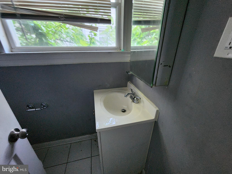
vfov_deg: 89.9
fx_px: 87
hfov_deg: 106.2
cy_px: 87
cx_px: 116
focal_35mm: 13
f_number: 2.2
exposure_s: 1/24
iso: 640
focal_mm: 2.2
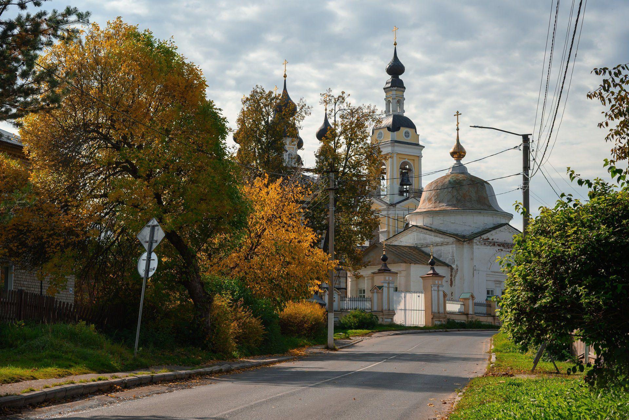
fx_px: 1223
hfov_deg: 28.8
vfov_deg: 19.5
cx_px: 314
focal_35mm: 70
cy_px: 210
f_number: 6.3
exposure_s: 1/800
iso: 160
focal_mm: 70
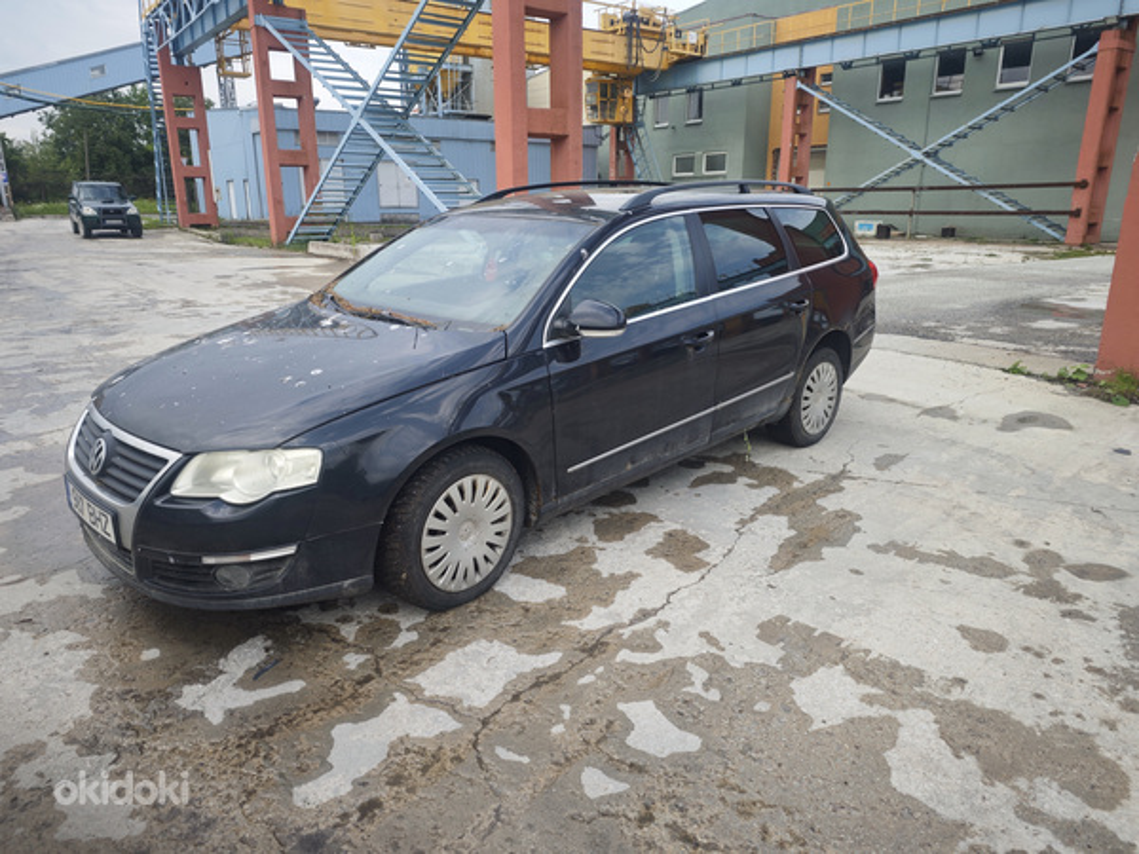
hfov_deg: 73.9
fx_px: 757
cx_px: 570
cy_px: 427
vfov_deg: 58.9
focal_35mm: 23
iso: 50
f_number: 1.6
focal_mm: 6.55
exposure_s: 1/560
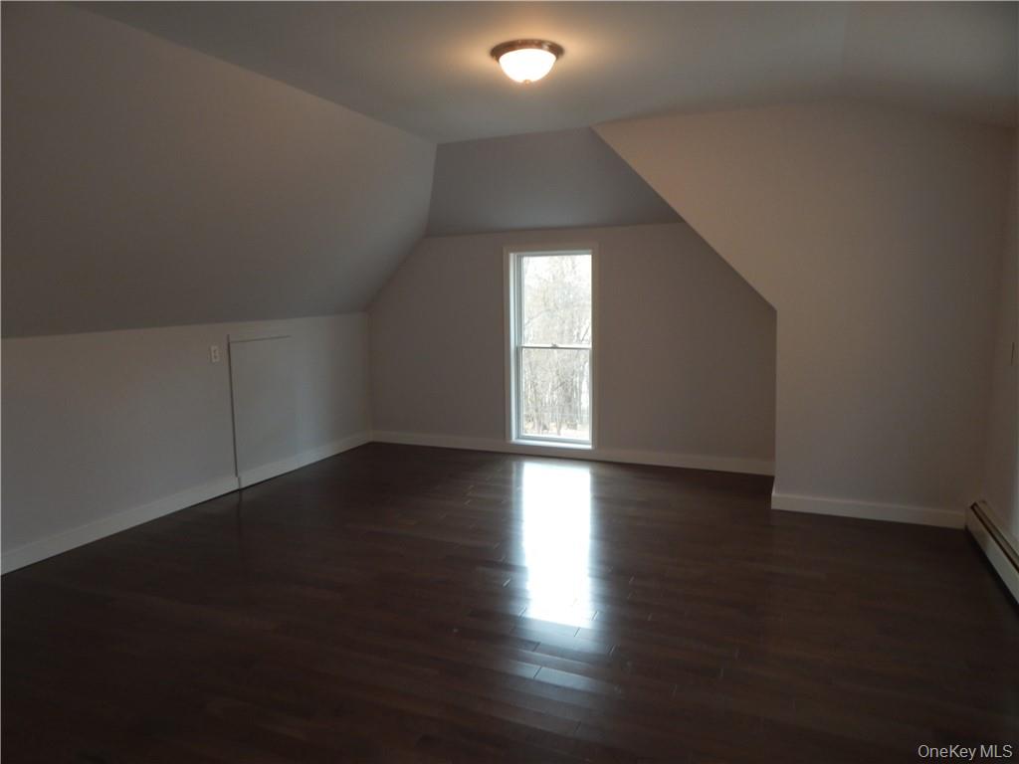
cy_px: 382
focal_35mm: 22
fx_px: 648
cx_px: 510
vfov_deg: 61.1
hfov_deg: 76.4
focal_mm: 4
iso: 125
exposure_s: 1/30
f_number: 3
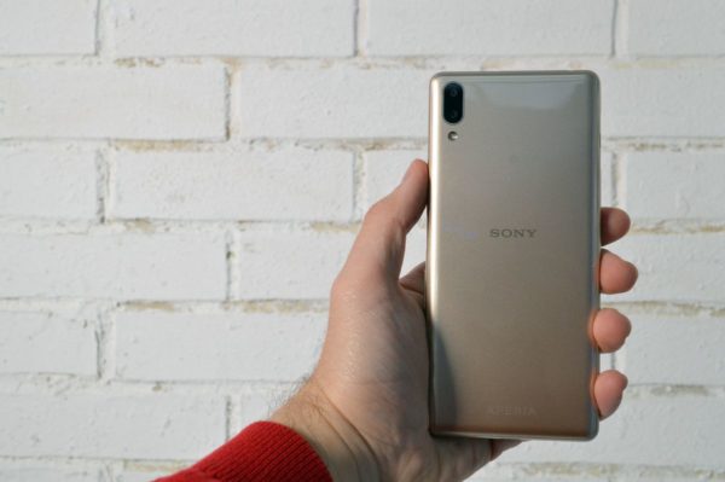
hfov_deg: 45.0
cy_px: 241
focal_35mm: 44
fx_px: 875
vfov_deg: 30.8
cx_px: 362
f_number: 10
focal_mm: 29
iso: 1600
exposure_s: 1/250
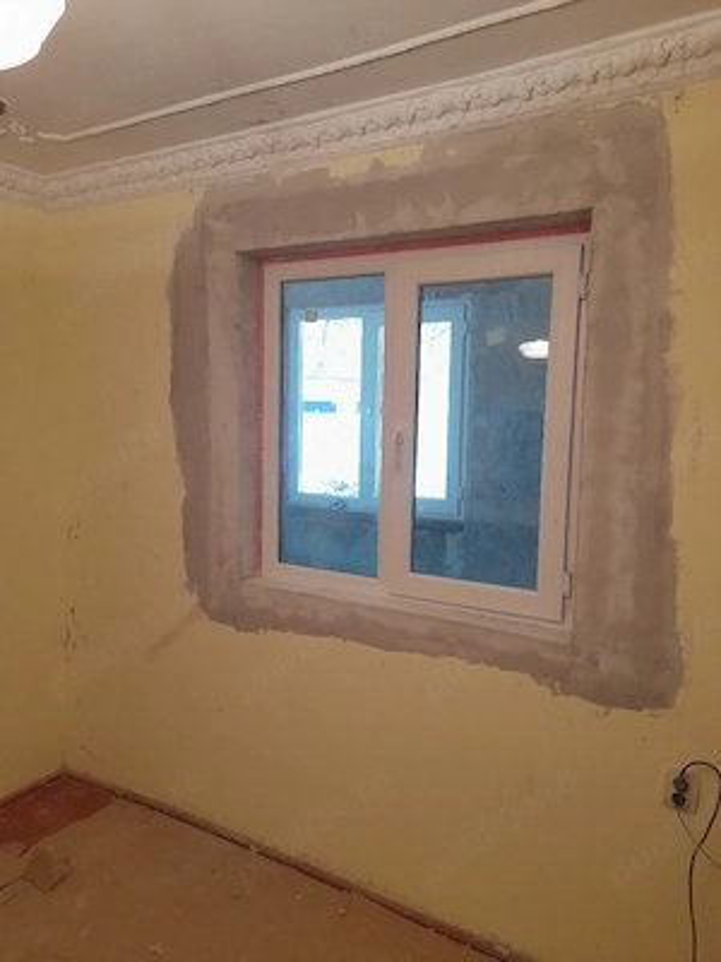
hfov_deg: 54.9
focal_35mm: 25
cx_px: 360
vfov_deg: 69.4
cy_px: 481
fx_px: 694
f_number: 2
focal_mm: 4.6
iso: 200
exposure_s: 1/50
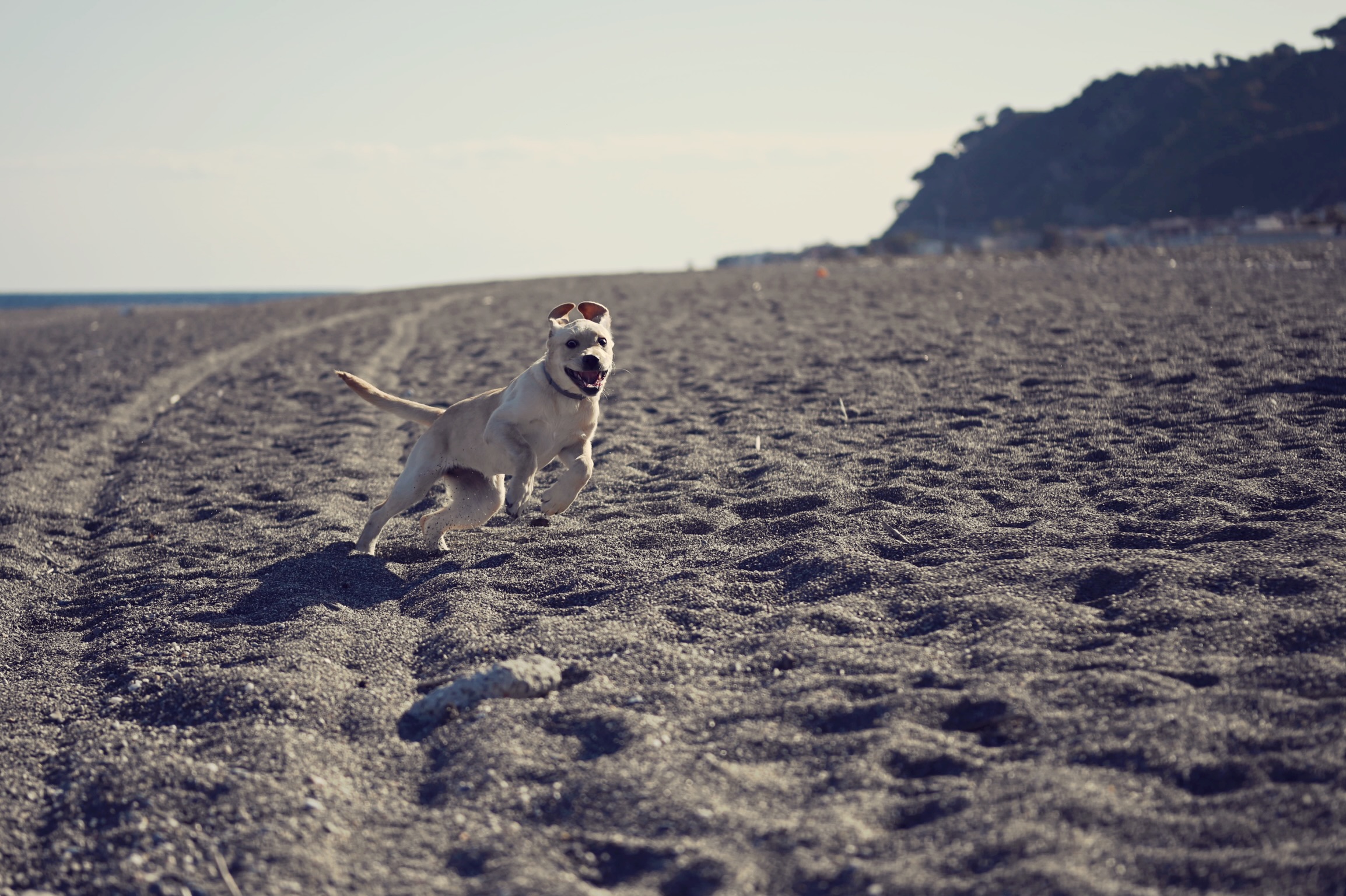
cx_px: 673
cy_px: 448
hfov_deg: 28.9
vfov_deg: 19.4
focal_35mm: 70
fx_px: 2616
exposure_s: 1/3200
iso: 100
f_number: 2.8
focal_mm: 70
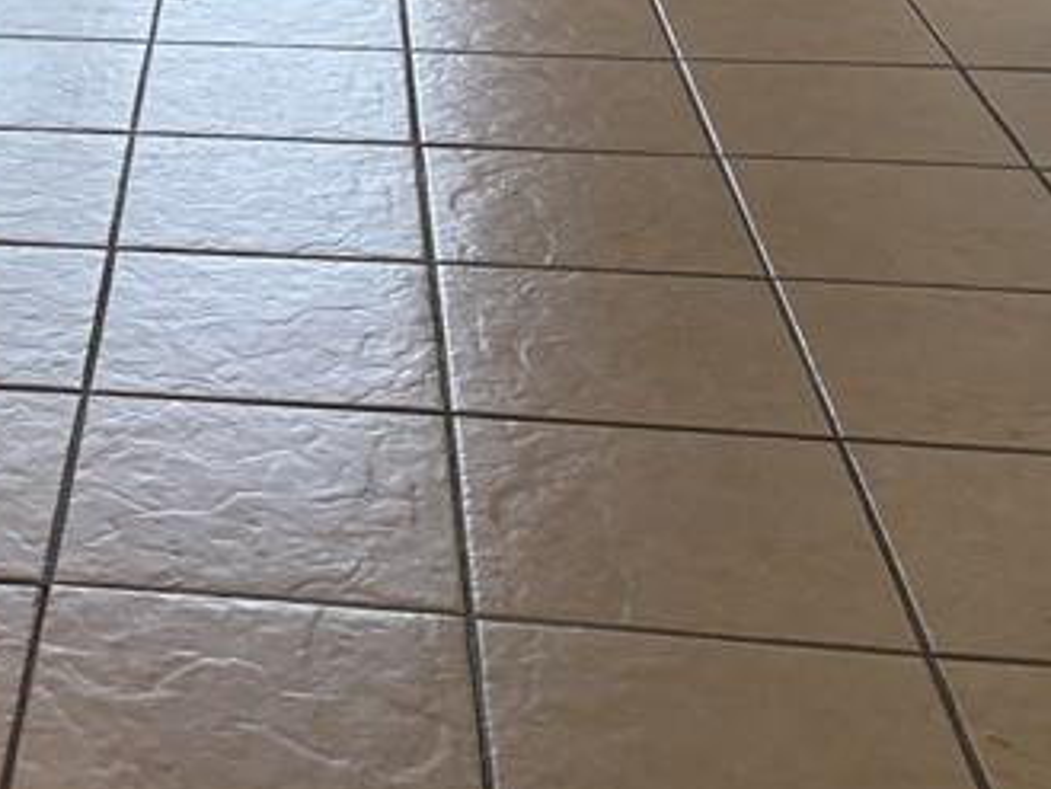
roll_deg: +3.4
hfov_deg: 22.3
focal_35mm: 81
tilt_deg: -8.9
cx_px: -198
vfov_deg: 16.6
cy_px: -390
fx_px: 2460
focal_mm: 5.96
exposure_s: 1/241
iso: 100
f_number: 1.6
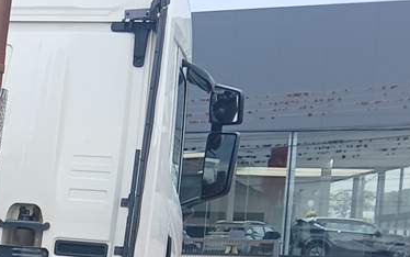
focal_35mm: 106
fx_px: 1185
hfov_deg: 16.9
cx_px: -277
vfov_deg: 11.8
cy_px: 394
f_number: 1.8
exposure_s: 1/133
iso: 20
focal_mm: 3.98
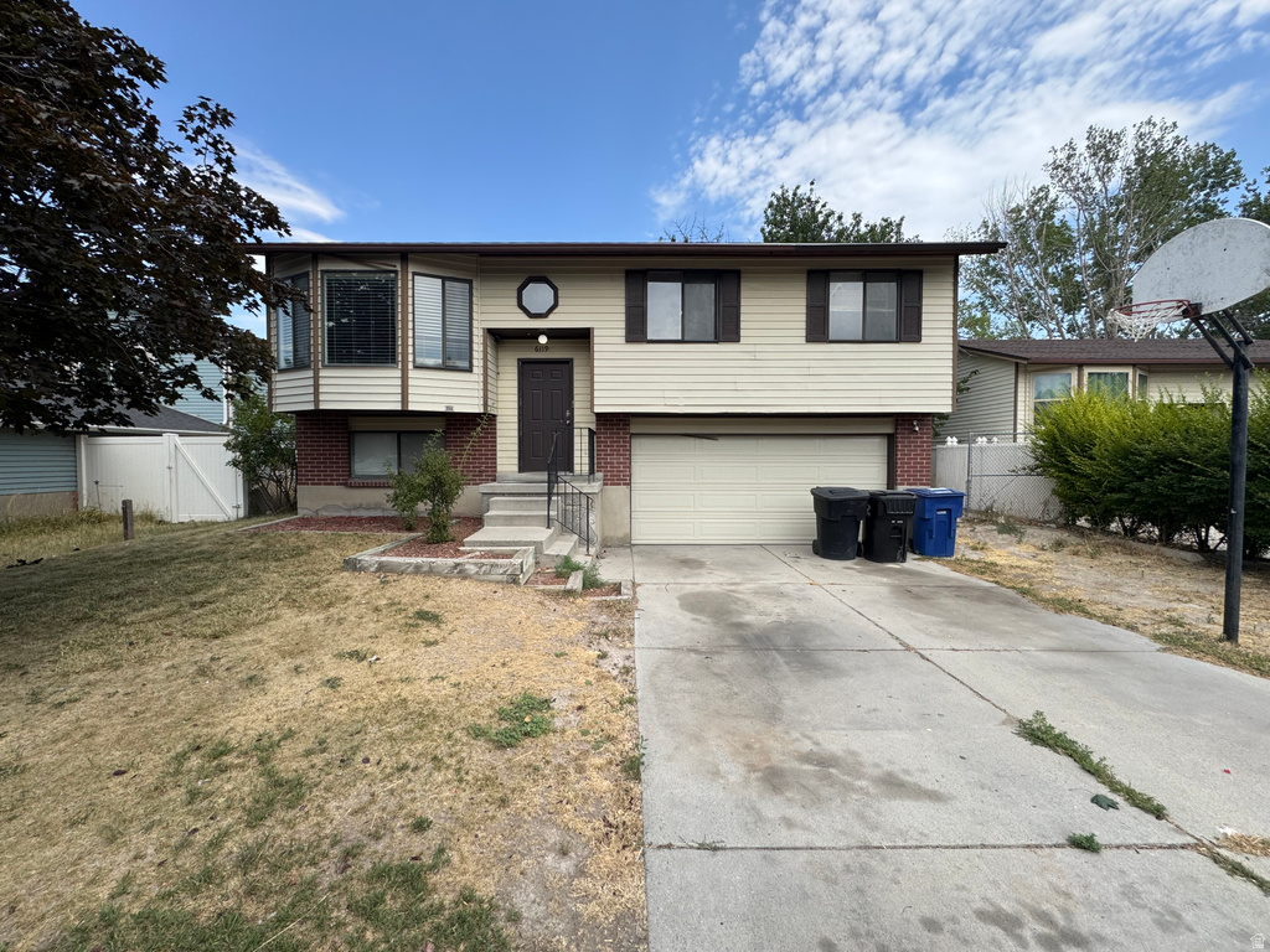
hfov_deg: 102.1
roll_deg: -0.1
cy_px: 476
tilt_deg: -3.2
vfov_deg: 85.7
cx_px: 635
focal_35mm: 14
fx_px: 514
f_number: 2.2
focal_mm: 2.22
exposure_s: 1/993
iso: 50
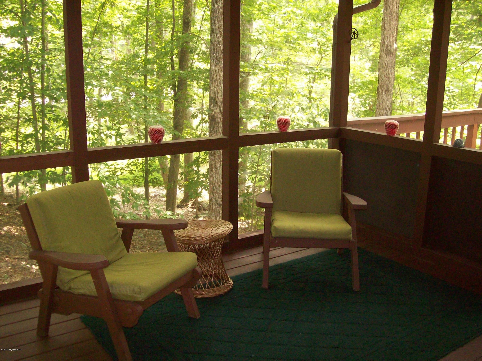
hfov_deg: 51.4
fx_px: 501
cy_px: 180
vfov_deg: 39.7
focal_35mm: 36
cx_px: 241
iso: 200
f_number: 2.7
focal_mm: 6
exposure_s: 1/64
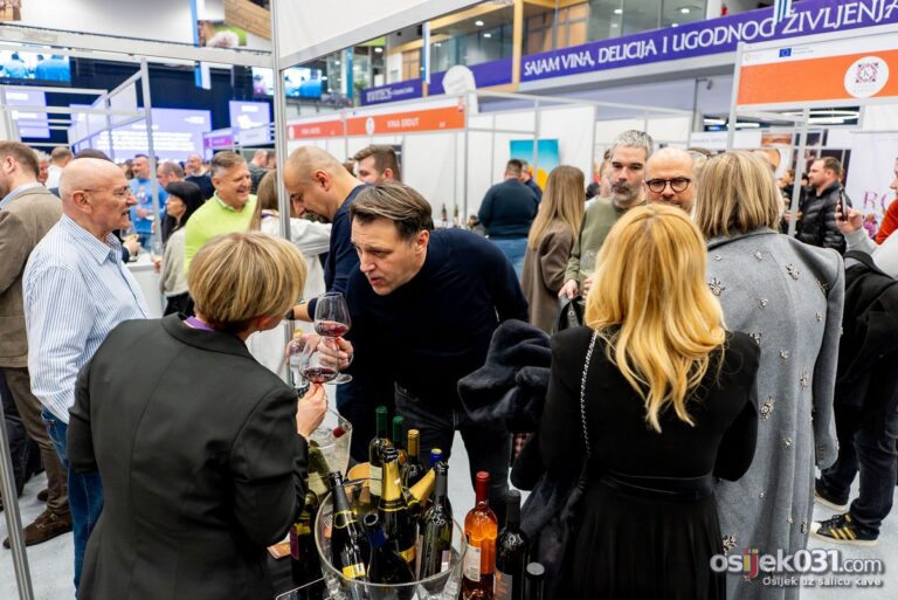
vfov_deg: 53.2
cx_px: 449
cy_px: 300
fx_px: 599
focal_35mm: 24
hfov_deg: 73.7
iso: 1600
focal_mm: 24
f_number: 2.8
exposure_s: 1/160
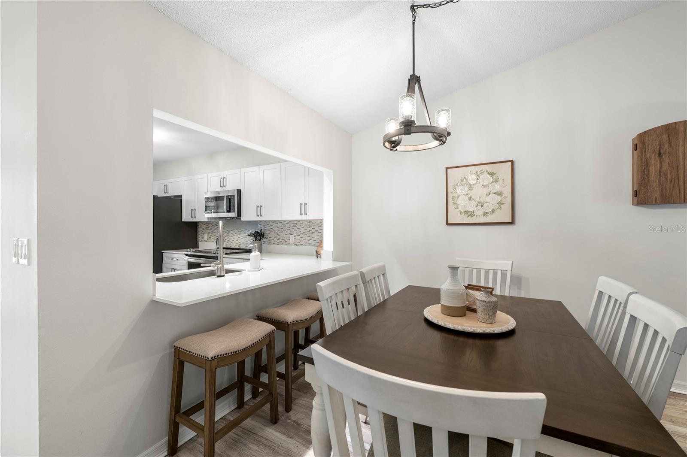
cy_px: 228
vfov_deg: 81.1
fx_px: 267
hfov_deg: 104.3
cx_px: 344
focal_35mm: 14
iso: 800
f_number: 8
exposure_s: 1/125
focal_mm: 14
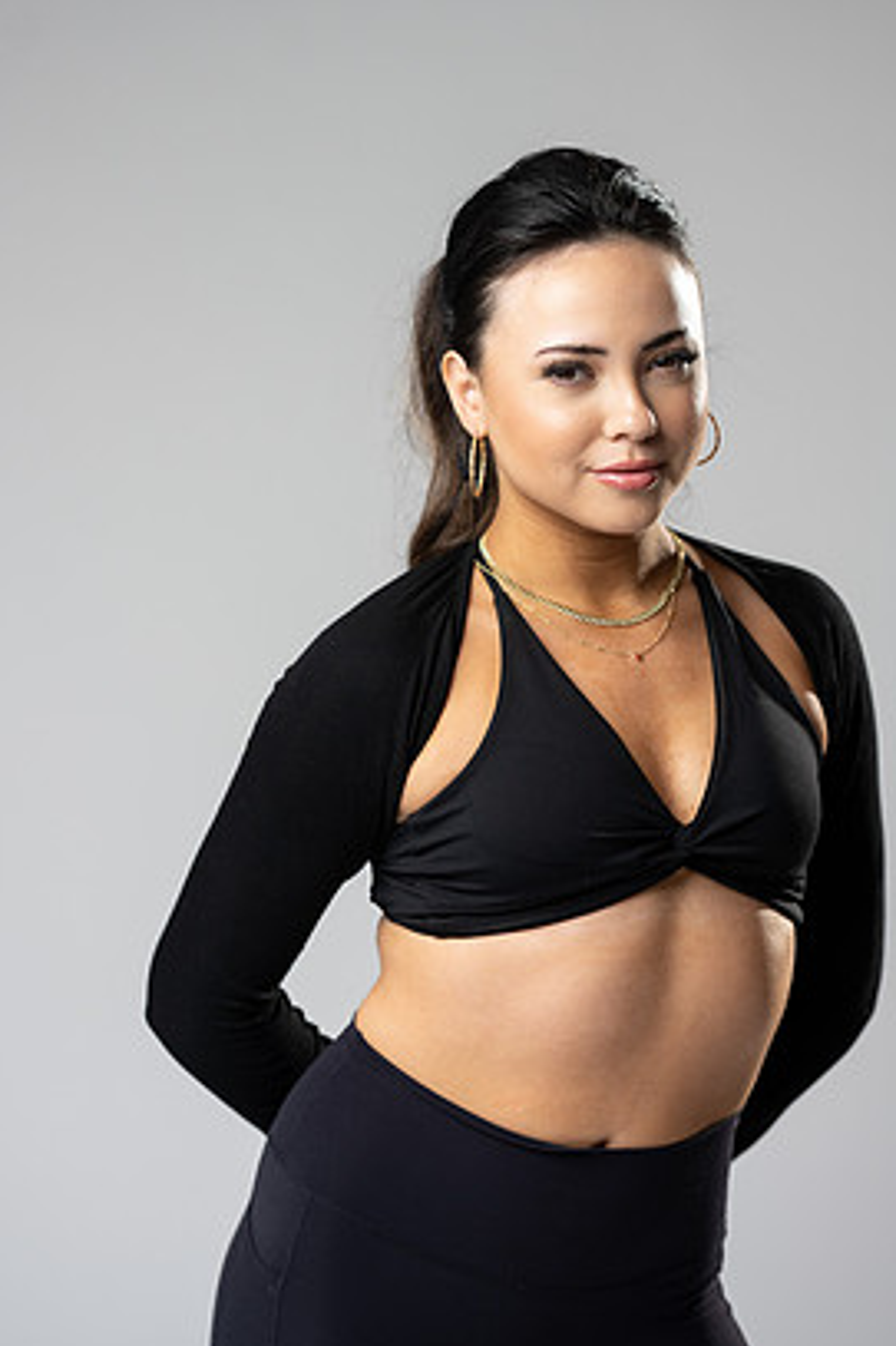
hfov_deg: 14.5
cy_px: 632
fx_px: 3512
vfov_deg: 21.7
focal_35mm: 94
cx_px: 413
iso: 200
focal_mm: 85
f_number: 2.8
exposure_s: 1/125
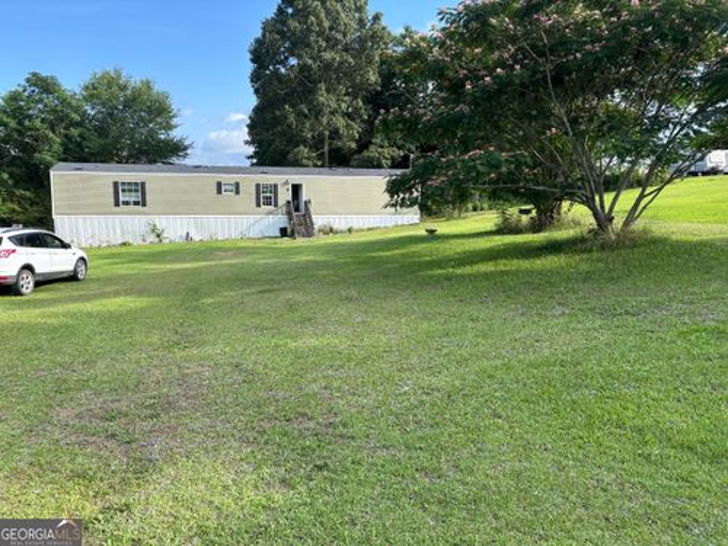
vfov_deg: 53.1
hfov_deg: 67.3
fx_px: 547
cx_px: 364
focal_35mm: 26
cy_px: 273
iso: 50
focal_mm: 5.96
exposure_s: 1/805
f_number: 1.6
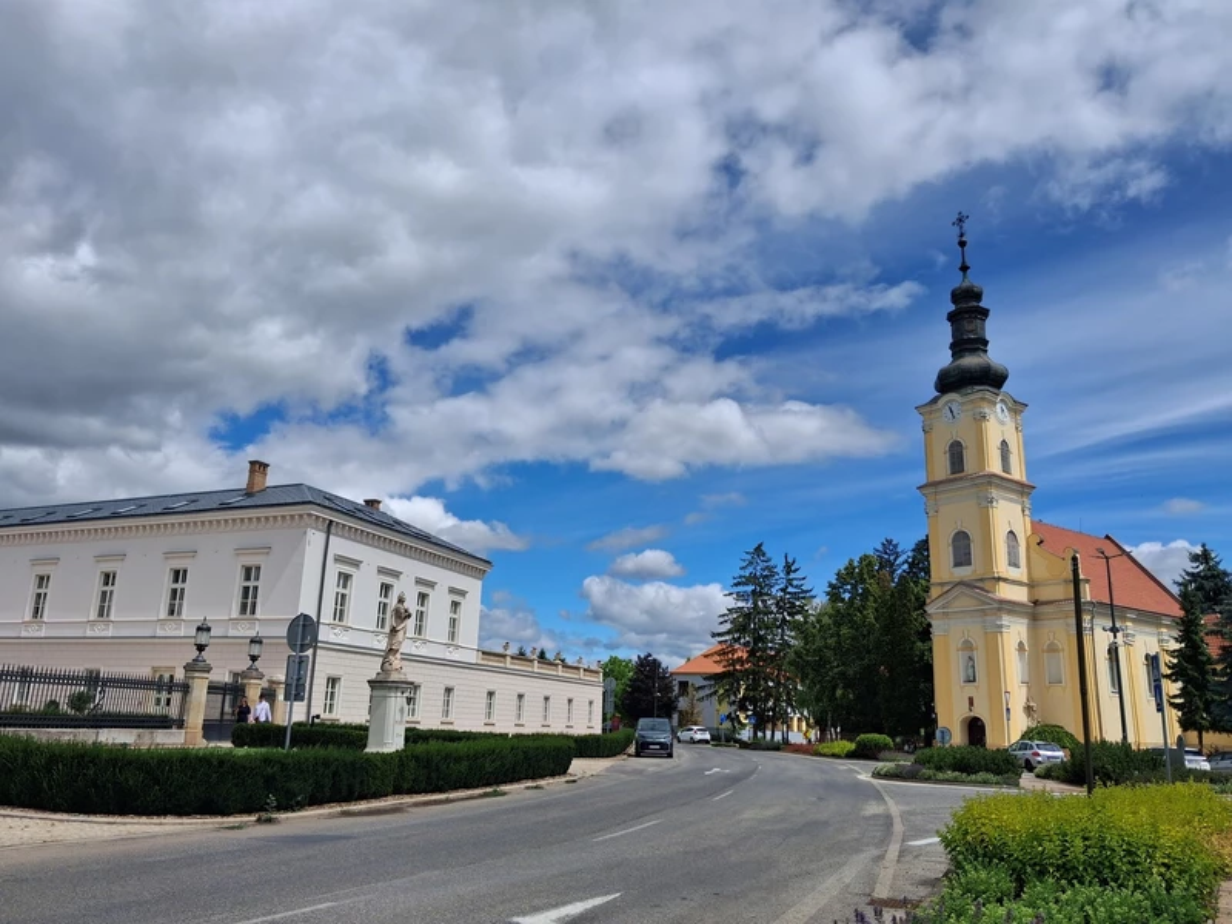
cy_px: 462
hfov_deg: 65.3
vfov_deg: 51.4
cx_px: 616
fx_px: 961
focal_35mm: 27
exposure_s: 1/1159
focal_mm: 4
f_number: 1.8
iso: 20
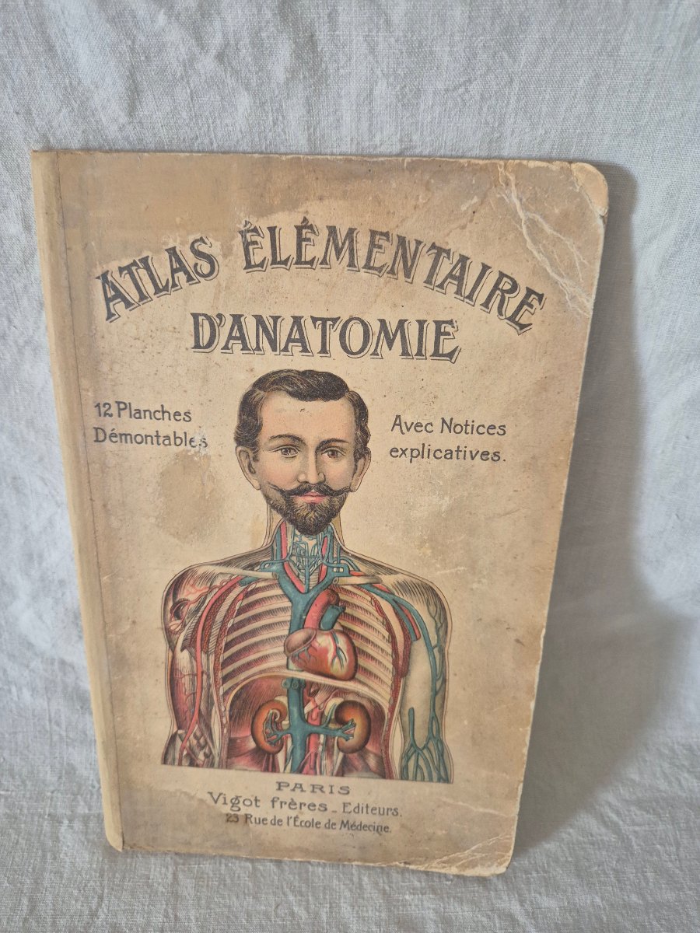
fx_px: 620
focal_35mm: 23
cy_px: 466
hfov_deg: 58.9
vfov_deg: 73.9
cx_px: 350
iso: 640
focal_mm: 5.4
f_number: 1.8
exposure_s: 1/100
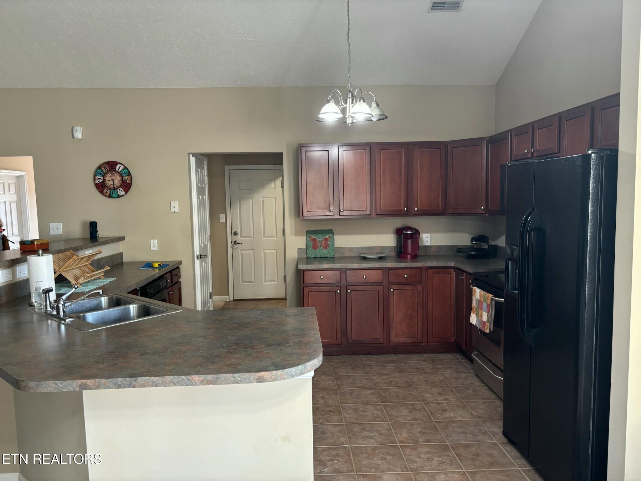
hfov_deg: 67.3
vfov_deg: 53.1
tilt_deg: -4.8
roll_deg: +0.9
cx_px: 320
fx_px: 481
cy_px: 240
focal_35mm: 26
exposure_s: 1/60
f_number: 1.6
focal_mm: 5.96
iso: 160
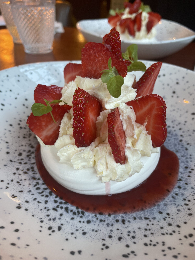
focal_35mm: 26
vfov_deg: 67.3
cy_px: 130
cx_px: 98
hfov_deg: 53.1
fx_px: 195
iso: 80
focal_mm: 4.2
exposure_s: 1/50
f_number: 1.6
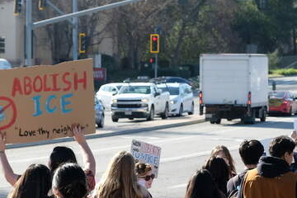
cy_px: 190
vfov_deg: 5.0
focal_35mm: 277
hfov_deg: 7.4
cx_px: 191
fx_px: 2285
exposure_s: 1/280
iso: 200
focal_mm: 55
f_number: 5.6
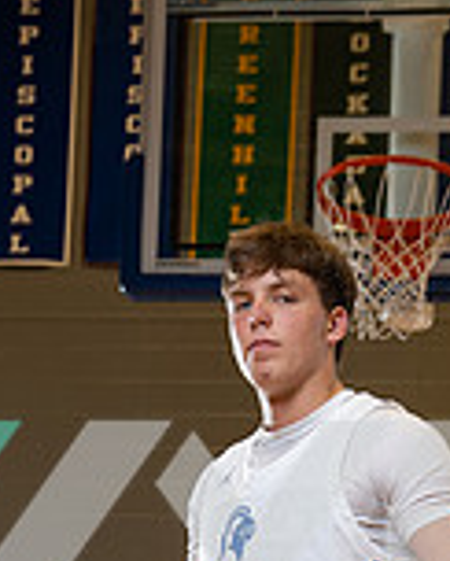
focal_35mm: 100
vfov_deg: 17.5
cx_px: 350
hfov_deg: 15.3
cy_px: 797
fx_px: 1661
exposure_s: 1/125
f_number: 4
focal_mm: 36
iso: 400
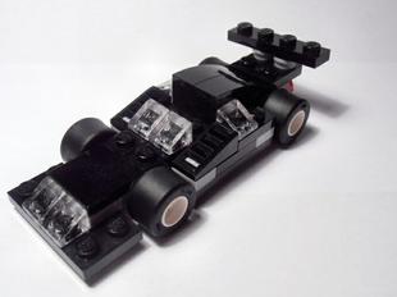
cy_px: 150
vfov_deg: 33.6
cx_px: 179
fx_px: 493
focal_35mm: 43
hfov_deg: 43.8
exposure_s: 1/40
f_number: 3.9
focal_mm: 6.61
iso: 80
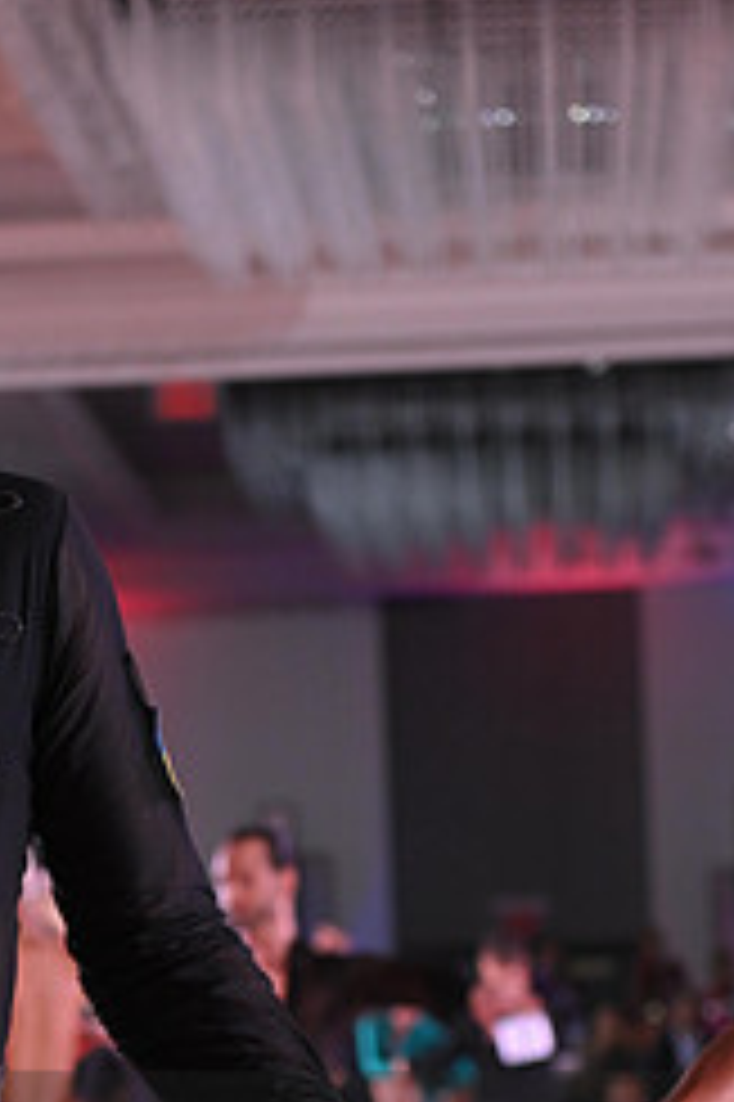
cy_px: 1223
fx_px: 5084
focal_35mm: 166
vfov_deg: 12.2
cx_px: 61
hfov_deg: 8.2
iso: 1600
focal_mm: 70
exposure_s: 1/200
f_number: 4.5
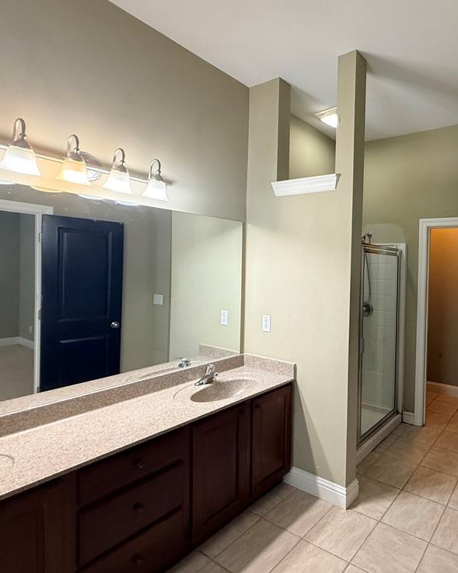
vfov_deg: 83.2
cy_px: 276
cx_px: 392
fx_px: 322
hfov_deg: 62.2
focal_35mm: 19
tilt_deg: +0.1
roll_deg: -1.1
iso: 250
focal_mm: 2.22
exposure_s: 1/60
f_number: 2.2
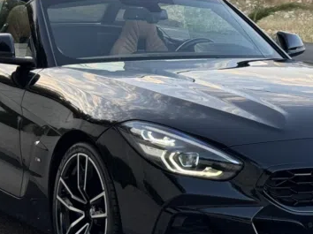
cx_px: 189
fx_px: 1256
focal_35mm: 139
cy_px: 46
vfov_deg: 10.6
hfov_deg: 14.2
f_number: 1.78
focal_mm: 6.76
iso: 64
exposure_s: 1/163
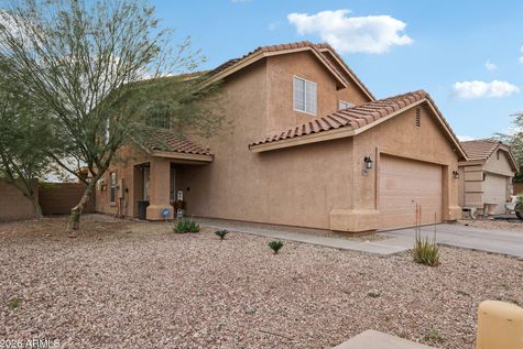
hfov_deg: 83.9
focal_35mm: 20
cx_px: 273
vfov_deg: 62.0
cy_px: 177
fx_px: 291
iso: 400
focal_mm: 12.6
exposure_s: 1/400
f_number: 8
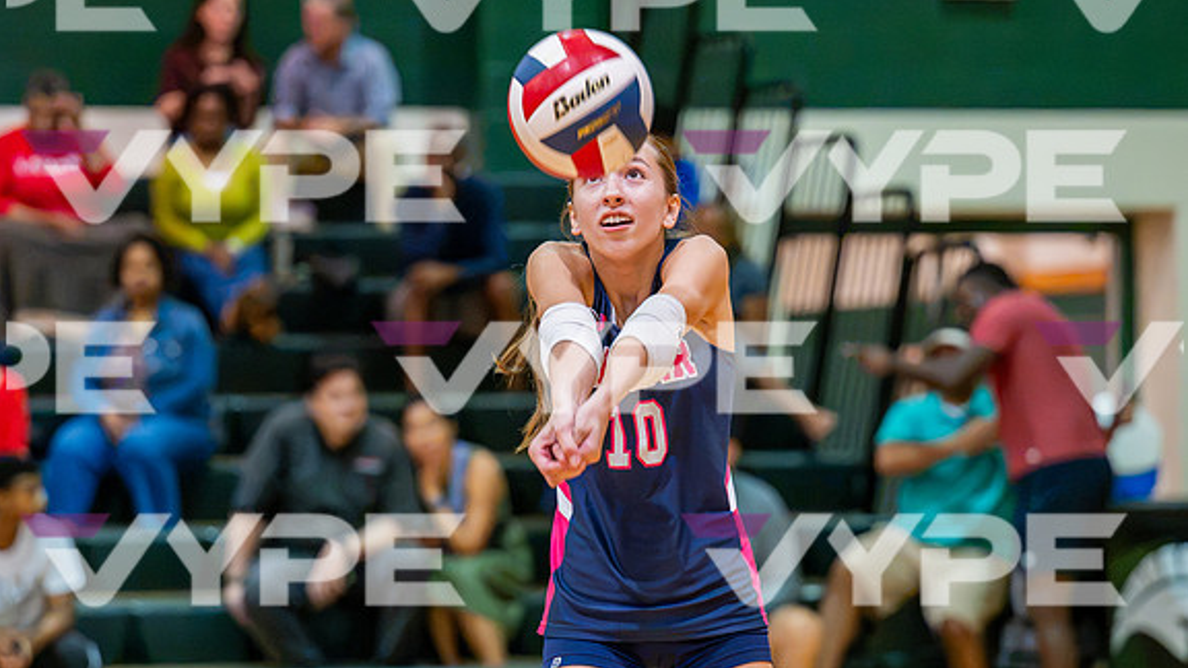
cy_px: 416
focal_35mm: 194
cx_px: 587
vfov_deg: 6.3
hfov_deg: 11.1
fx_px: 6111
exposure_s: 1/800
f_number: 2.8
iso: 10000
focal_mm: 120
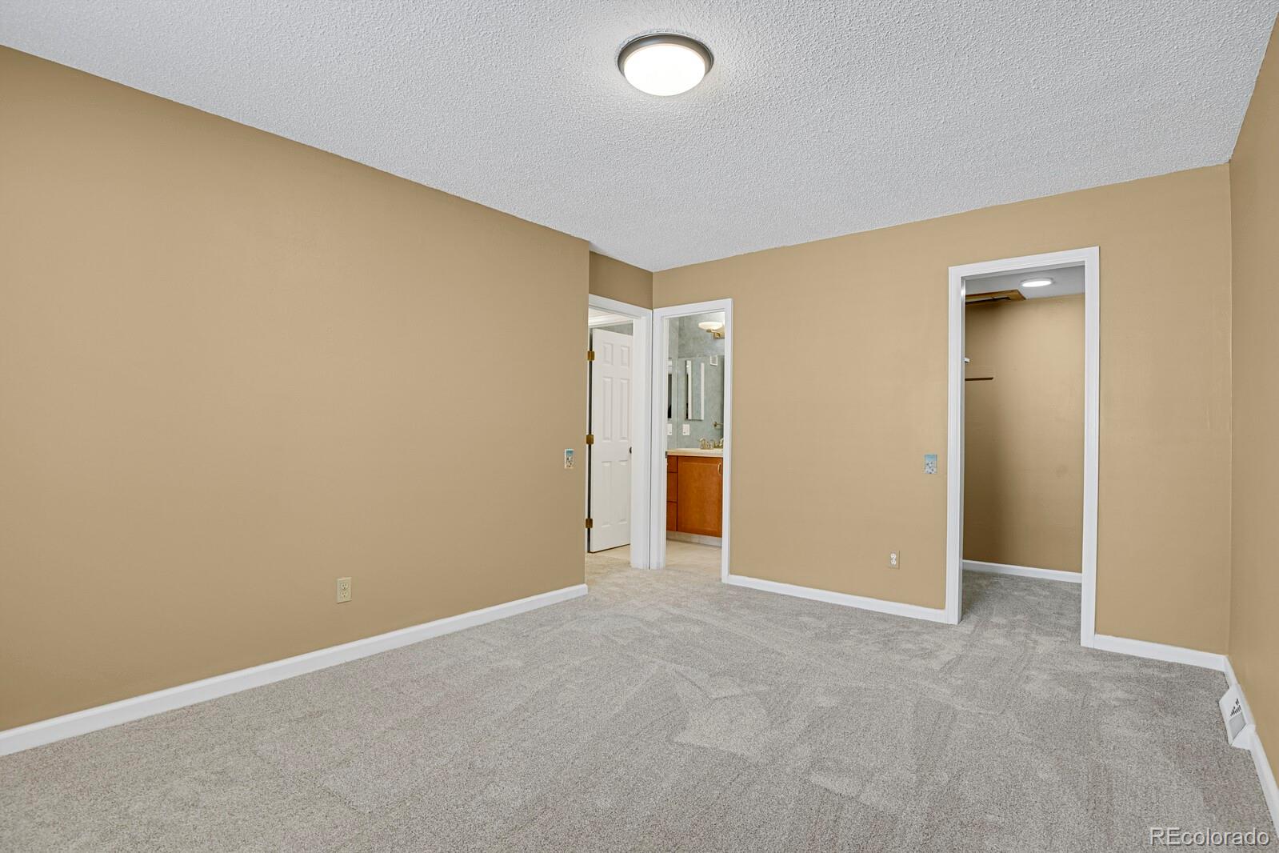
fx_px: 604
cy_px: 426
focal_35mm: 17
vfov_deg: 70.4
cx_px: 640
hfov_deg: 93.3
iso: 9000
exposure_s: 1/20
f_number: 8
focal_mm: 17
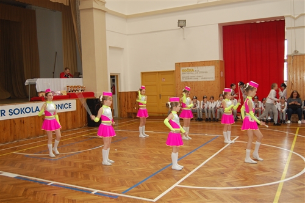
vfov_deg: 38.3
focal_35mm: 34
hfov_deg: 55.2
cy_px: 102
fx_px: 292
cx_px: 152
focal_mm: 23
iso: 400
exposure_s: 1/60
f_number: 3.8
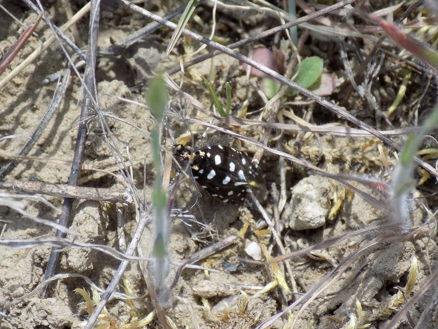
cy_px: 164
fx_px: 1493
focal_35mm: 118
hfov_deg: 16.7
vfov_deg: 12.6
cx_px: 219
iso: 80
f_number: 4.8
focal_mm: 20.9
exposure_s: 1/250
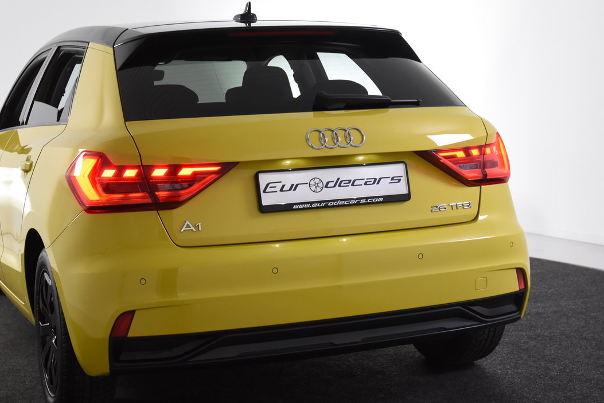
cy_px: 210
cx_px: 255
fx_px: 1040
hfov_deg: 32.3
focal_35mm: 62
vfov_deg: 21.9
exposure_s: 1/100
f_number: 5
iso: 1600
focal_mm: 34
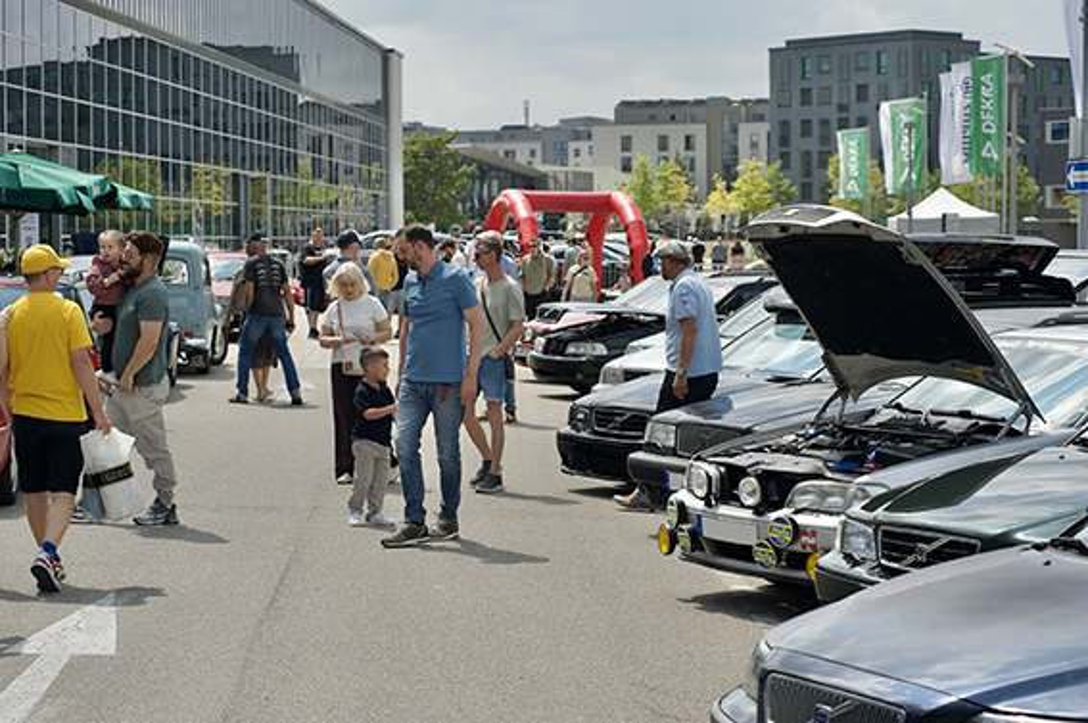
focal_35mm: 86
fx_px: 2597
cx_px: 544
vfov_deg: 15.9
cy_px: 362
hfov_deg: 23.7
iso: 800
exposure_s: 1/2000
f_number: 7.1
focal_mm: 86
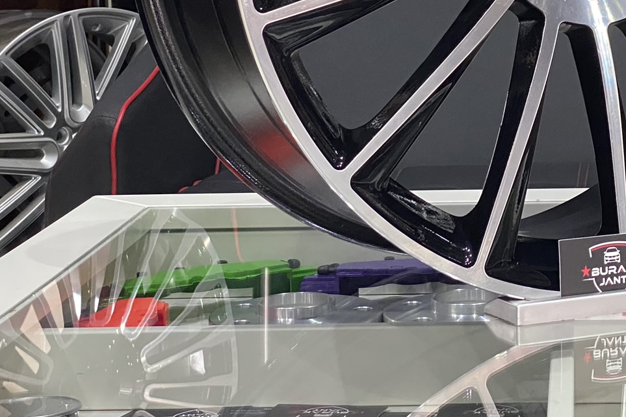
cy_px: -62
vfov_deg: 11.7
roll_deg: +0.9
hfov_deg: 17.6
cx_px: 536
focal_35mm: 115
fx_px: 2000
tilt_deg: -0.8
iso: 250
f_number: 2
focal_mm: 6
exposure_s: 1/50
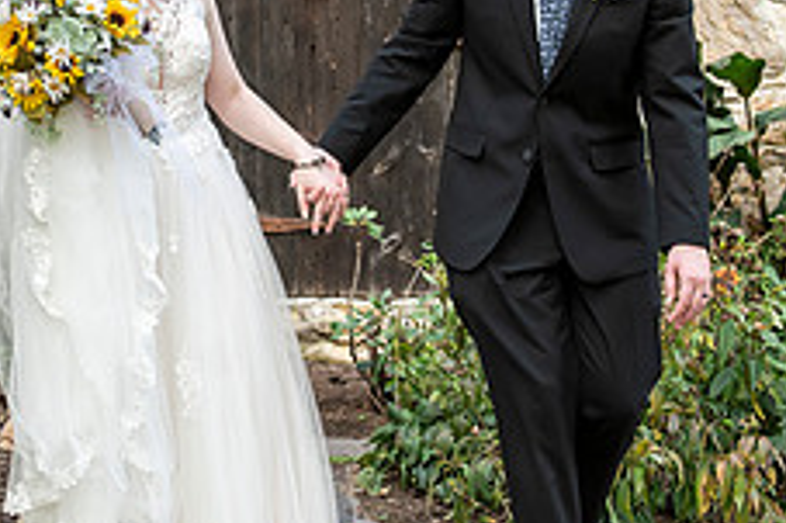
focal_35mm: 87
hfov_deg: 23.1
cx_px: 189
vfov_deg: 15.5
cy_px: 80
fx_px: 1898
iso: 400
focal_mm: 32
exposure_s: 1/400
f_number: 4.5
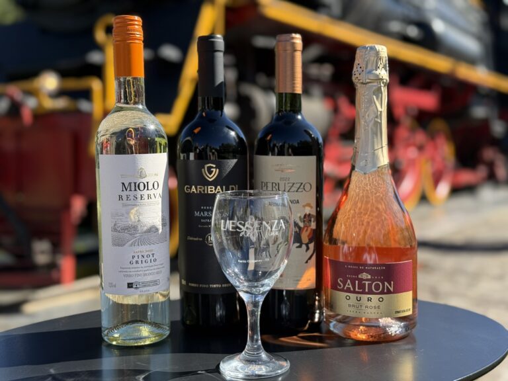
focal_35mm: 48
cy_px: 190
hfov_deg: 39.7
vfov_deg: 30.3
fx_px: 704
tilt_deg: -2.3
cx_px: 254
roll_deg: +0.4
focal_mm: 6.76
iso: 80
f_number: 1.78
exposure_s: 1/1543
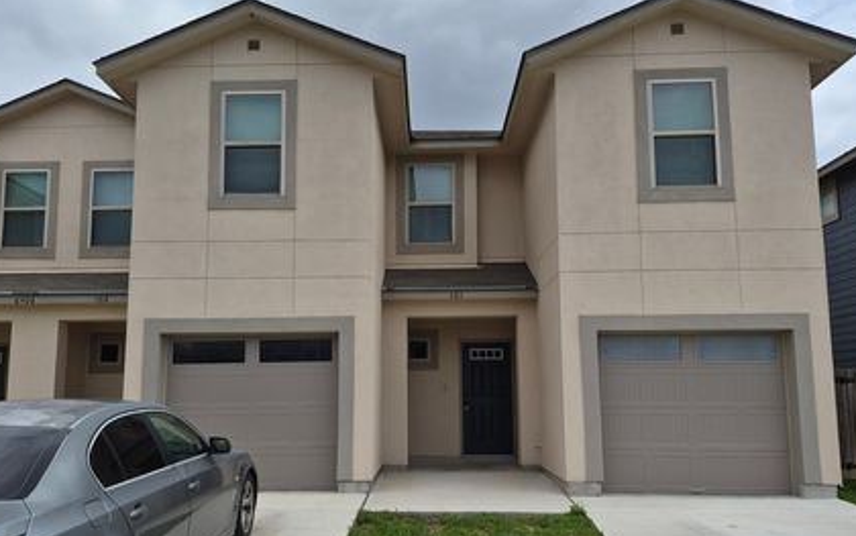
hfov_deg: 64.4
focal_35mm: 29
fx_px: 677
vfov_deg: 43.1
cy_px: 309
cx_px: 383
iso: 64
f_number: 1.8
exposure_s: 1/7696
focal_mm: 5.4
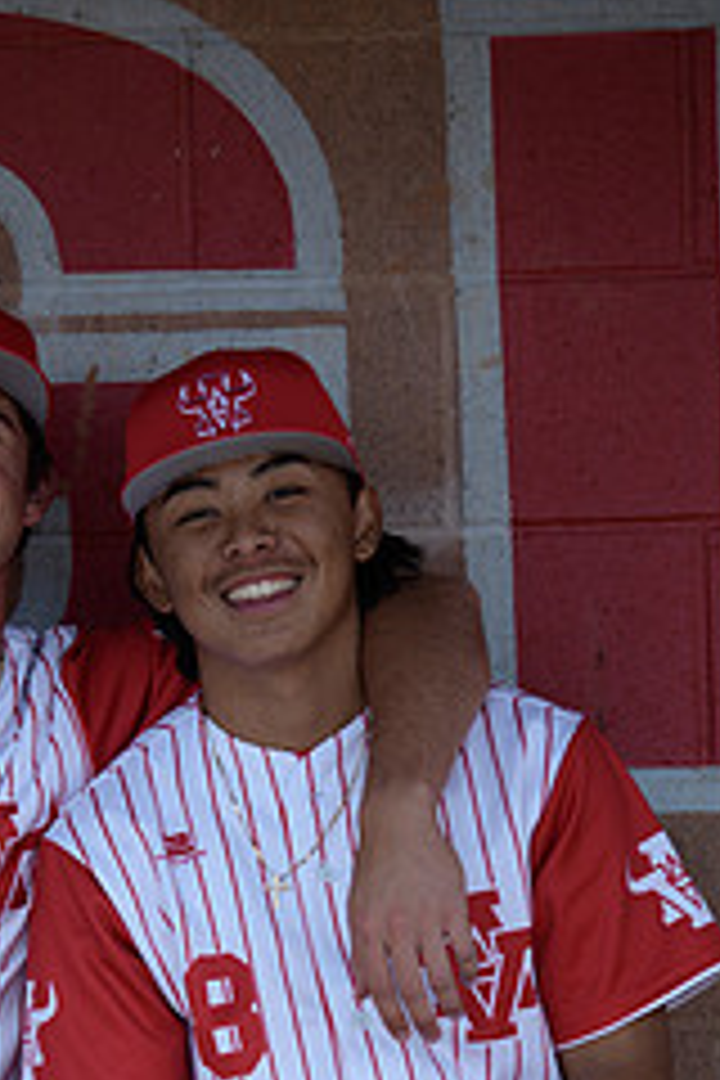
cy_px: 891
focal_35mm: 244
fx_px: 7319
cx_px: 158
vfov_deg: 8.4
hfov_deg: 5.6
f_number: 2.8
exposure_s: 1/500
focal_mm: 130
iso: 100
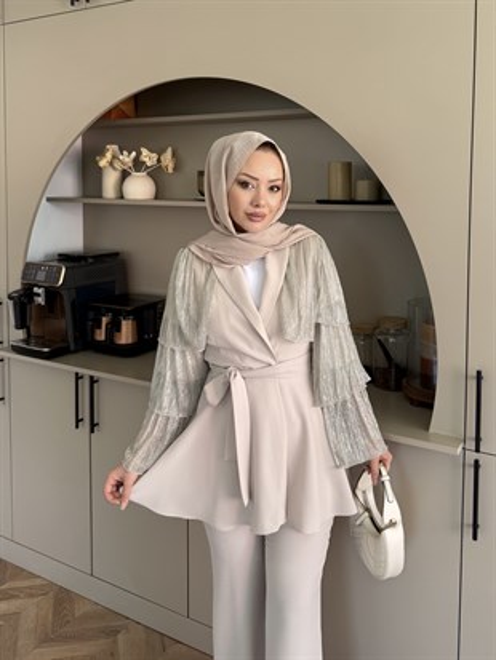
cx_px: 248
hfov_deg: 56.8
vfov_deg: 71.6
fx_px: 458
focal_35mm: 24
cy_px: 330
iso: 125
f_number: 1.78
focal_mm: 6.76
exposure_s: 1/121
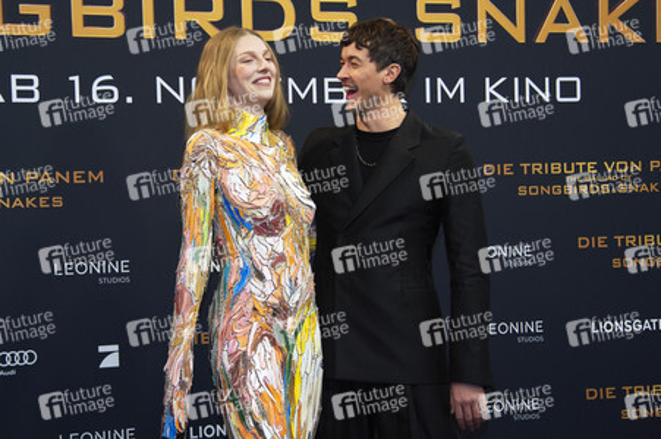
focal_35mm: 85
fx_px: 1560
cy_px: 220
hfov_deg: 23.9
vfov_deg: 16.0
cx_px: 330
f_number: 5.6
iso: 1000
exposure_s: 1/200
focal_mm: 85
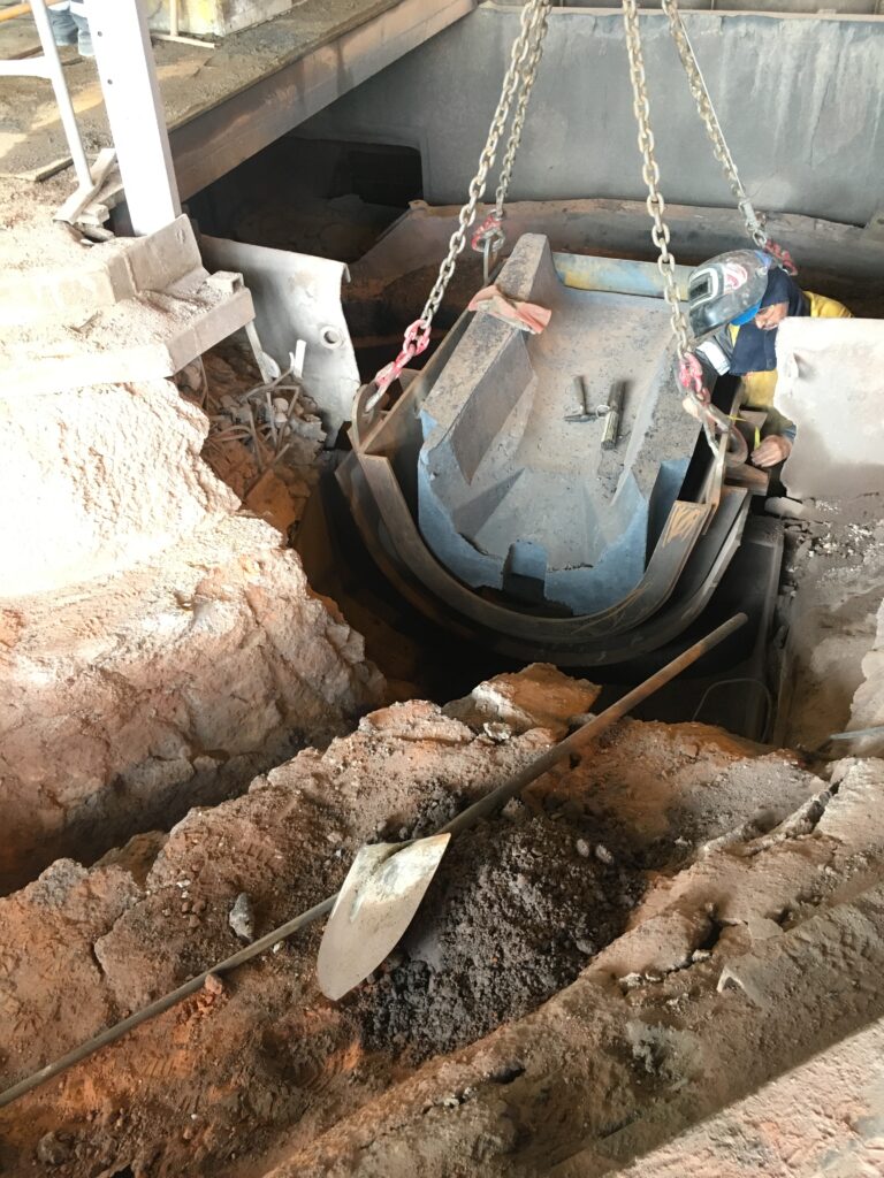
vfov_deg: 61.7
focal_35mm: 29
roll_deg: +3.6
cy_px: 589
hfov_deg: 48.2
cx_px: 442
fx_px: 987
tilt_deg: -41.1
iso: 160
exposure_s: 1/33
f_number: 2.2
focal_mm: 4.15
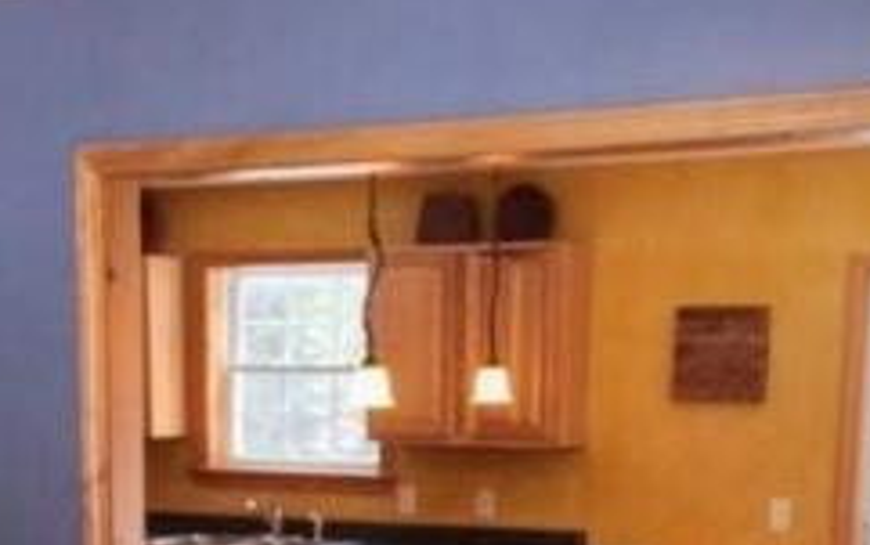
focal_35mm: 74
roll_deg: +1.5
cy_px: 707
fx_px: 1756
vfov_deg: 16.7
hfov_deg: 27.8
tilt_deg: -10.7
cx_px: 350
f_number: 2.2
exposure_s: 1/33
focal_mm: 4.15
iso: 32
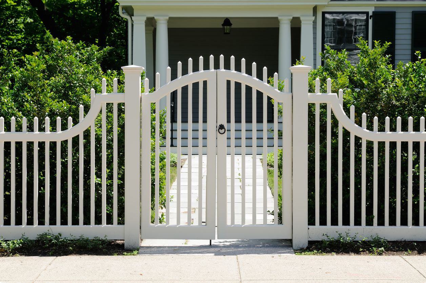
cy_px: 142
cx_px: 213
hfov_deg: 22.6
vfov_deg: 15.2
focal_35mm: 90
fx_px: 1064
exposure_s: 1/160
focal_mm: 60
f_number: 7.1
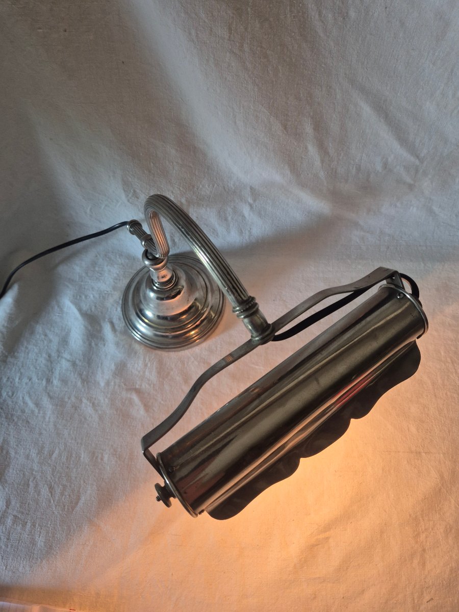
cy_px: 306
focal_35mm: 23
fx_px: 407
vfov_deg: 73.9
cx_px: 230
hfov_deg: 58.9
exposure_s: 1/100
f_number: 1.8
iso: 200
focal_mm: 5.4
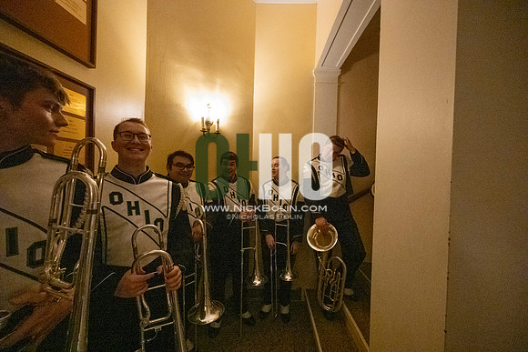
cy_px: 176
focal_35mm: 14
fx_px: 205
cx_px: 264
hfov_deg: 104.2
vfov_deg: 81.2
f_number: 4.5
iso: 25600
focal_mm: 14
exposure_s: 1/250
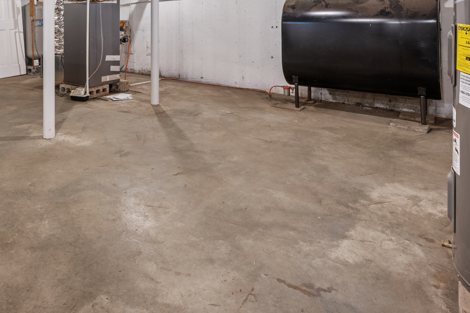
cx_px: 157
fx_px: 379
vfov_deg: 40.3
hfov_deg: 62.1
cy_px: 11
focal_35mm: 29
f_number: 9
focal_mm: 15
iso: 320
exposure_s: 2.5
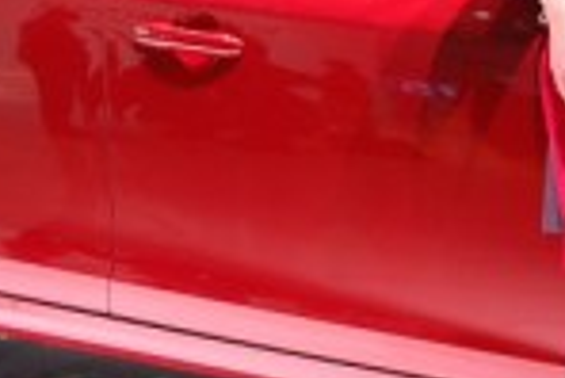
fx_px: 2105
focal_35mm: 134
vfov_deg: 10.2
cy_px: 65
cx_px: 536
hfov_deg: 15.1
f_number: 4
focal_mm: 22
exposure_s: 1/60
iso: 400
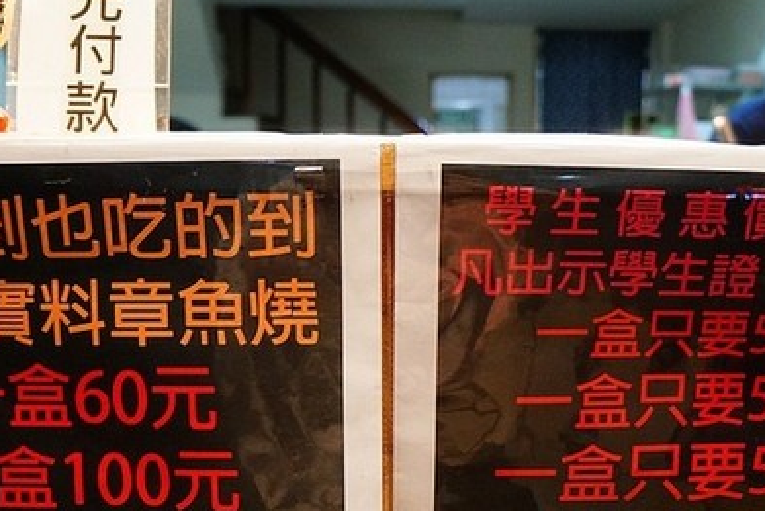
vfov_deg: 28.9
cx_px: 405
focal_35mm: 46
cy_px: 370
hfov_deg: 42.7
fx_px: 978
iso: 3200
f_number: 3.5
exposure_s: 1/60
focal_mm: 20
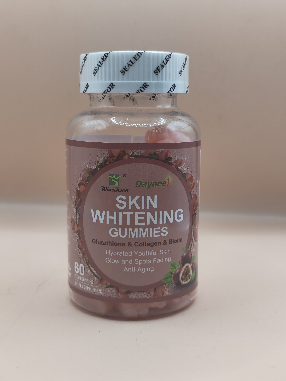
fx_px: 551
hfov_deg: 29.1
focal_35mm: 50
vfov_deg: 38.2
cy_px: 190
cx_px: 143
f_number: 1.88
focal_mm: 5.56
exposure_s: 1/100
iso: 148
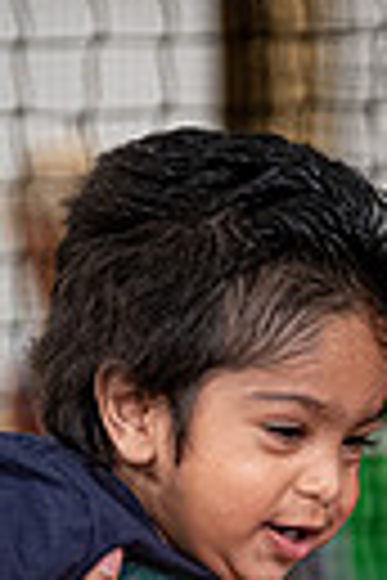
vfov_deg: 4.1
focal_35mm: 494
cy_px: 908
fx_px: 7965
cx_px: 315
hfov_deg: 2.8
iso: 1600
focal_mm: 94.5
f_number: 3.2
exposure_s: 1/125
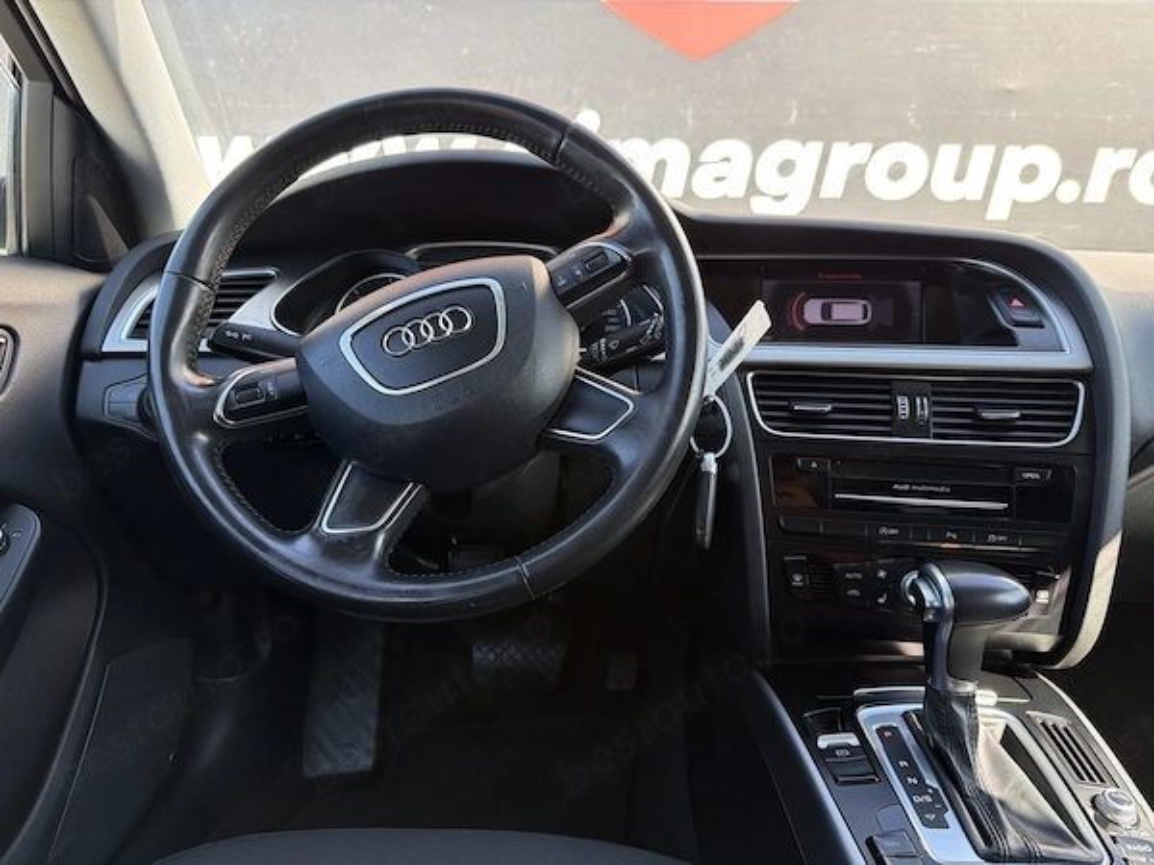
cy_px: 432
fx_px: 800
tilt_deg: -10.4
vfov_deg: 56.8
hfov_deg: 71.6
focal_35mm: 24
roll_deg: -0.4
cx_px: 577
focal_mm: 6.76
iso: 100
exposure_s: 1/197
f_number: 1.78
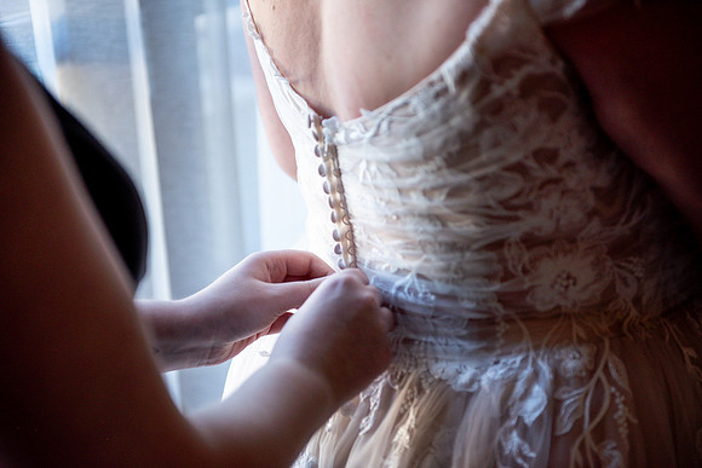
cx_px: 351
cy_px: 234
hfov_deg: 28.8
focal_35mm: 70
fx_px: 1365
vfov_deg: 19.5
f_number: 2.8
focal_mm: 70
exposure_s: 1/250
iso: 1000
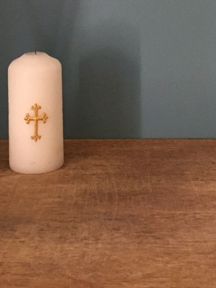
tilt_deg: -0.2
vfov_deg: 16.6
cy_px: -125
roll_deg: +0.4
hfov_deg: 13.6
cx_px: 138
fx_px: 907
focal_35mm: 109
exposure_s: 1/33
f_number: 2.2
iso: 160
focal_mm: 4.15
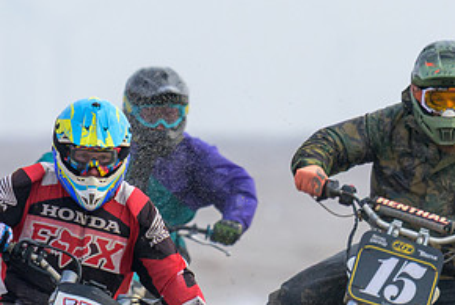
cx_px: 242
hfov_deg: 0.9
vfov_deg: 0.6
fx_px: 28617
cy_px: 315
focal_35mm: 2262
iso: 450
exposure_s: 1/640
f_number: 8
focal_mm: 600
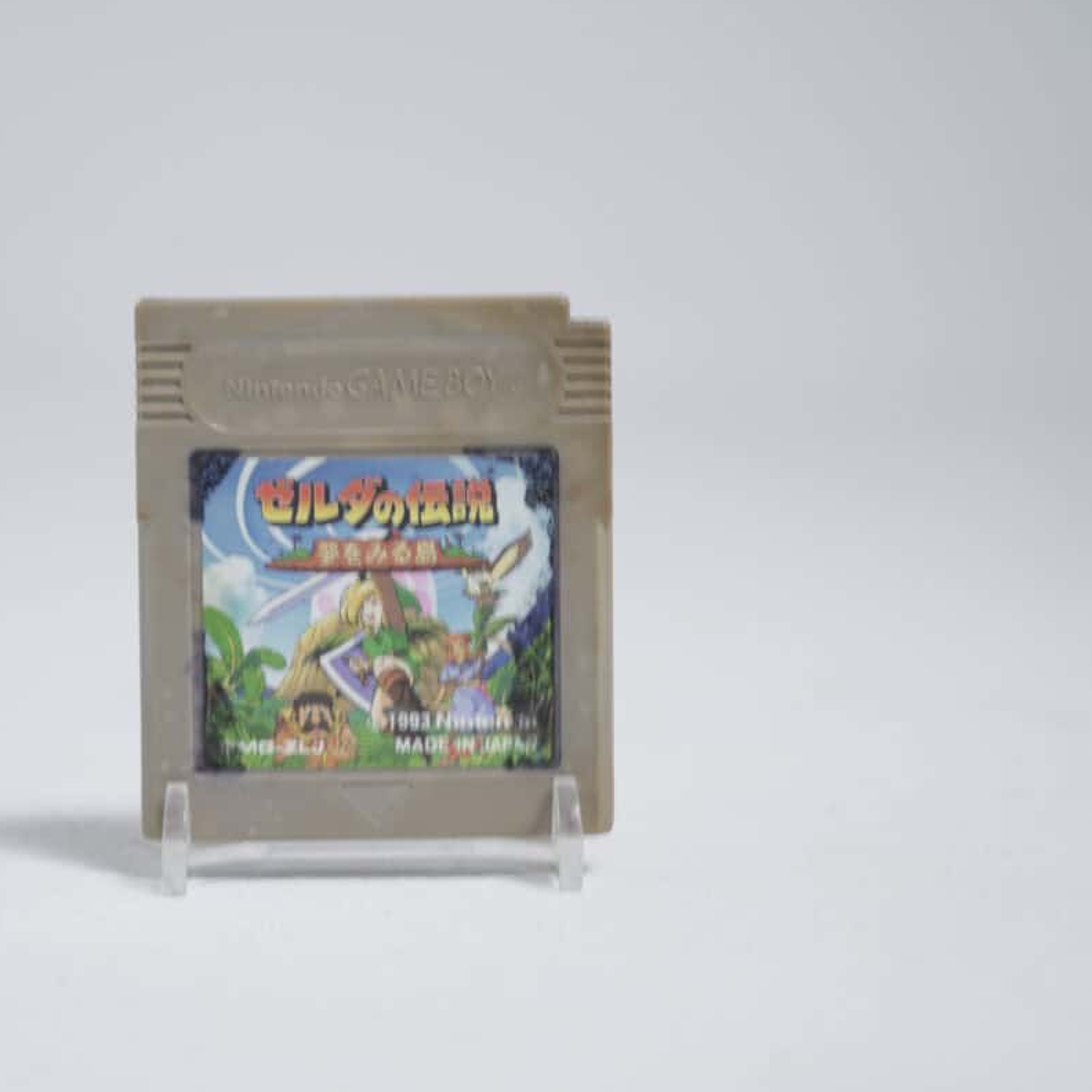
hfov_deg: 19.4
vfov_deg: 19.5
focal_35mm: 89
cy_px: 545
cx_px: 360
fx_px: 3176
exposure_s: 1/5
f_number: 5.6
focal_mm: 69
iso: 100
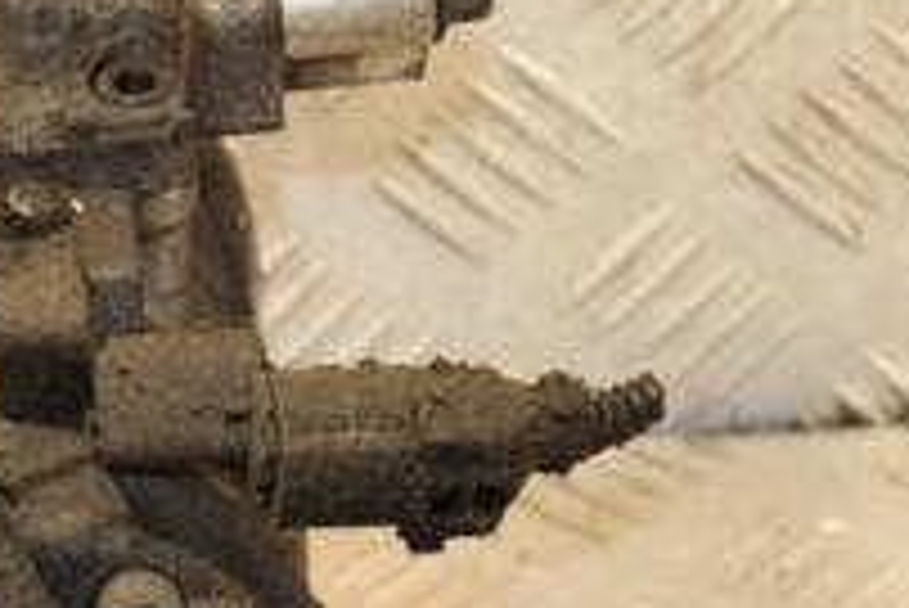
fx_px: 6974
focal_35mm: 276
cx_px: -158
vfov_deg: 5.0
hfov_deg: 7.4
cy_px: 554
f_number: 5.3
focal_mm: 62
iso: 800
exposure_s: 1/160
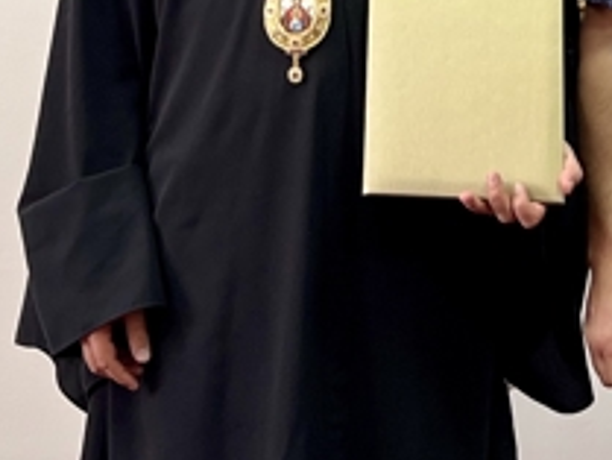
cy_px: -261
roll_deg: -0.2
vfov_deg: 16.1
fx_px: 1468
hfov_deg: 22.5
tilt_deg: +1.9
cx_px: 625
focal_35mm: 83
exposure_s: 1/50
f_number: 1.5
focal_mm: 5.7
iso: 100
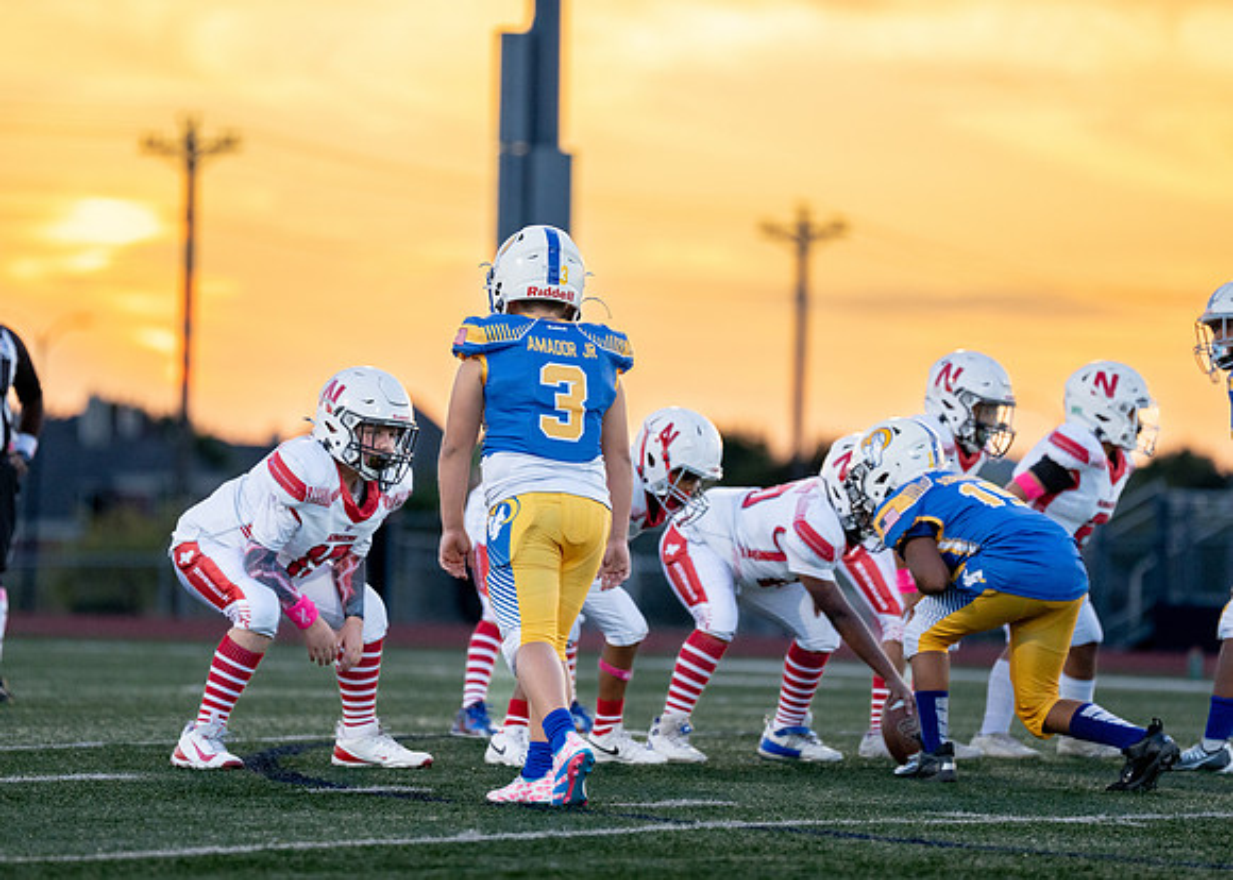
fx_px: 8767
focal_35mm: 250
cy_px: 418
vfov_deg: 5.7
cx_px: 606
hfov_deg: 8.0
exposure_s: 1/2000
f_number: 2.8
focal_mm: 200
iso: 1250
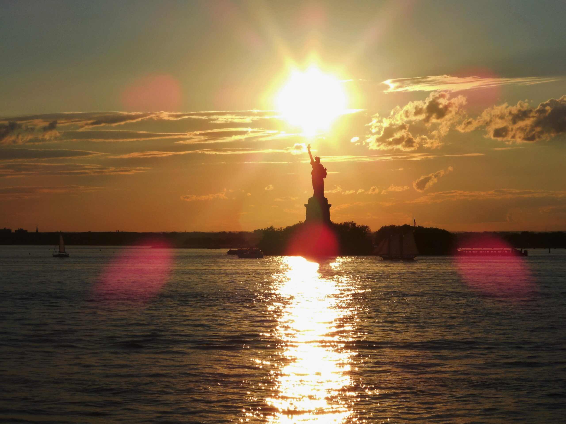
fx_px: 1324
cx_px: 283
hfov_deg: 24.1
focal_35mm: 81
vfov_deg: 18.2
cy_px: 212
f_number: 6.6
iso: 125
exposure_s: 1/2000
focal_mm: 14.5
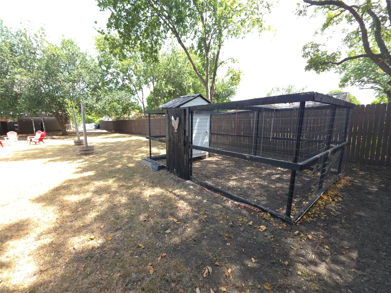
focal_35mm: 13
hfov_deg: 106.2
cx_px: 196
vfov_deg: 89.9
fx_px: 147
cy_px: 146
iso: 32
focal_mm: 2.2
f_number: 1.9
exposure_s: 1/120
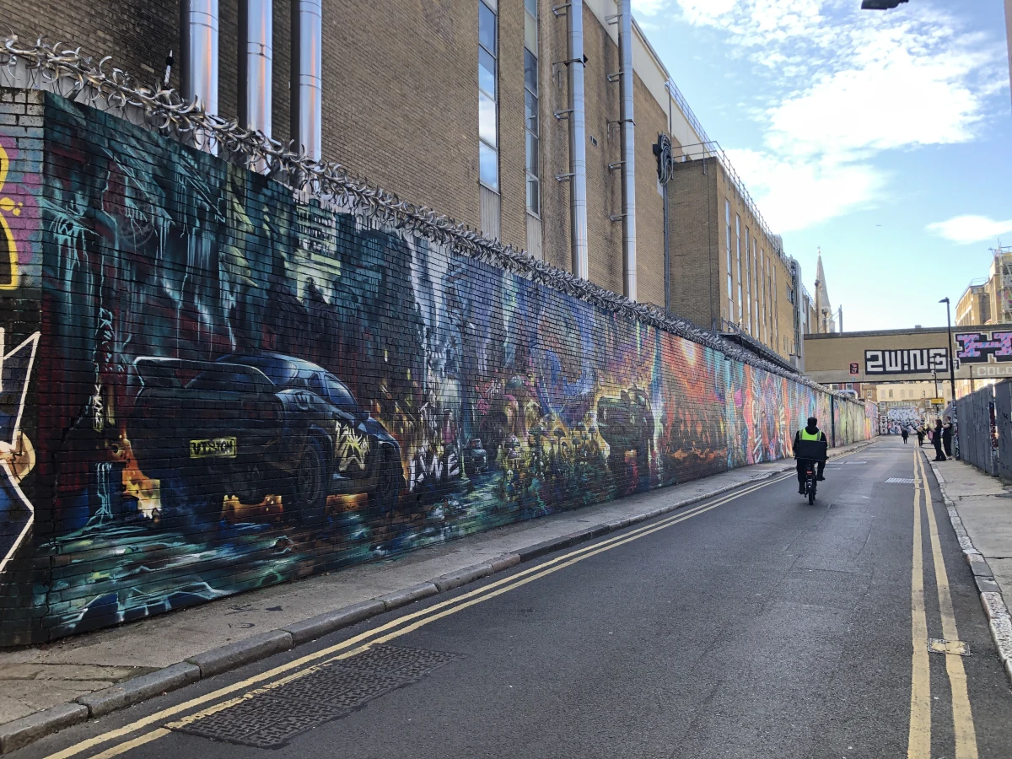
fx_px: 819
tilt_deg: +5.1
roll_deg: +1.4
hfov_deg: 63.4
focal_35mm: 28
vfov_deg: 49.7
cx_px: 506
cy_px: 380
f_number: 1.8
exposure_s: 1/154
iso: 20
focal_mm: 4
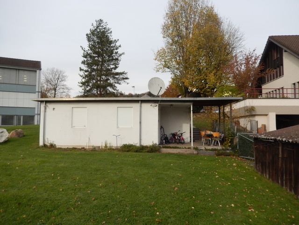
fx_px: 216
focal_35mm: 25
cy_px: 112
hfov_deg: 69.4
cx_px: 150
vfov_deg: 54.9
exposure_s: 1/640
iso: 125
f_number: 3.4
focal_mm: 4.5
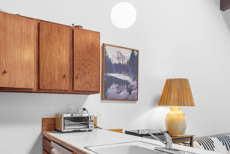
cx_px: 105
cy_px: 112
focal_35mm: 29
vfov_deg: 43.8
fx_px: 185
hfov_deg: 63.6
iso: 400
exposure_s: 1
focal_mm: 16
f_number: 8
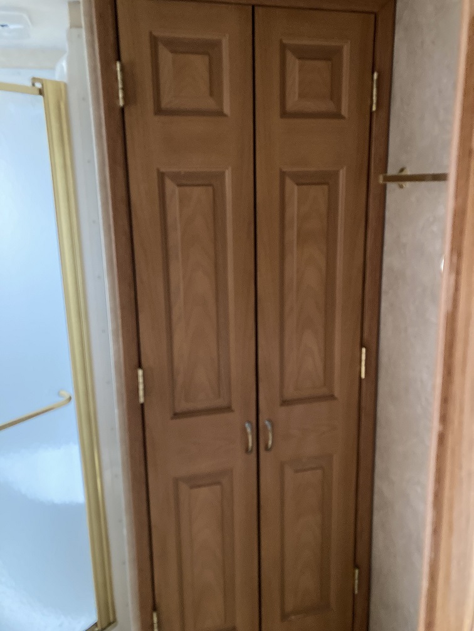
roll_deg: -1.1
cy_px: 316
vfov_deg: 63.4
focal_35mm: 28
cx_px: 237
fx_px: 511
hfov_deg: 49.7
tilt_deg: -13.1
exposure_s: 1/30
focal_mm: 3.99
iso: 640
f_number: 1.8
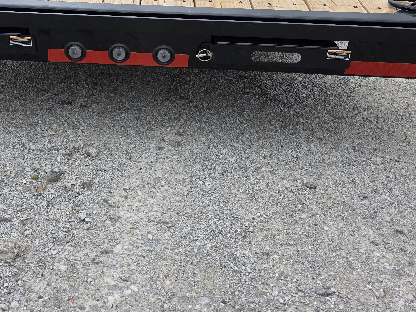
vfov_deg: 31.1
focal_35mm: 45
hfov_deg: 41.5
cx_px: 134
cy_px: 50
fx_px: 541
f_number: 1.7
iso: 80
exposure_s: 1/2094
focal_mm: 6.3
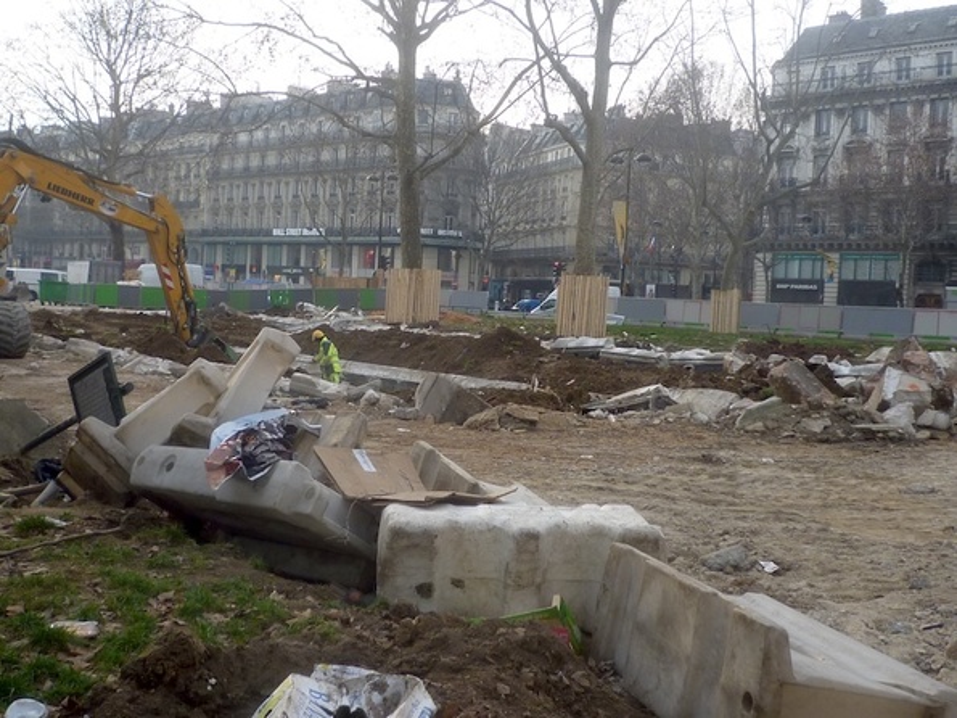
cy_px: 359
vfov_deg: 36.8
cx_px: 478
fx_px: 1078
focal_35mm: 39
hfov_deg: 47.9
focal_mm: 4.4
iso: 80
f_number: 2.8
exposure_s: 1/250
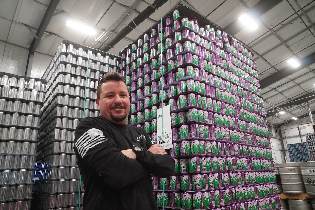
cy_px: 105
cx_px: 158
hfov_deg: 73.7
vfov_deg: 53.1
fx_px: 210
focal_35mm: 24
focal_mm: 16
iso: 1600
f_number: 6.3
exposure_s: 1/30
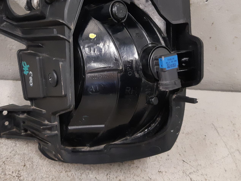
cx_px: 100
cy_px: 54
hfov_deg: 44.6
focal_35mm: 42
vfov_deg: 33.9
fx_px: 292
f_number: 1.7
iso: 320
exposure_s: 1/60
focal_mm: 3.93
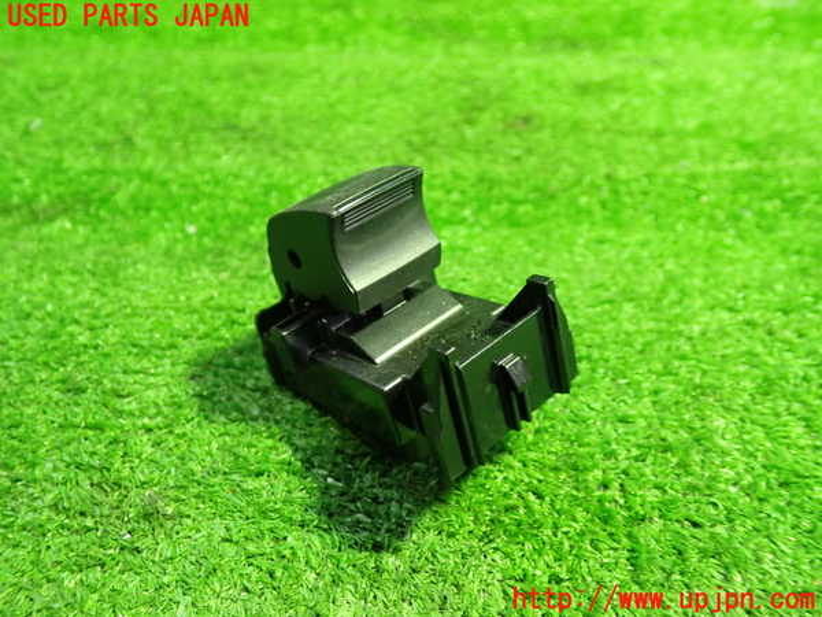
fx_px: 712
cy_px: 308
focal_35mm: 30
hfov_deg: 60.0
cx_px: 411
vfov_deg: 46.8
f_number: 2.3
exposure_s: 1/30
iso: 640
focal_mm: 5.4
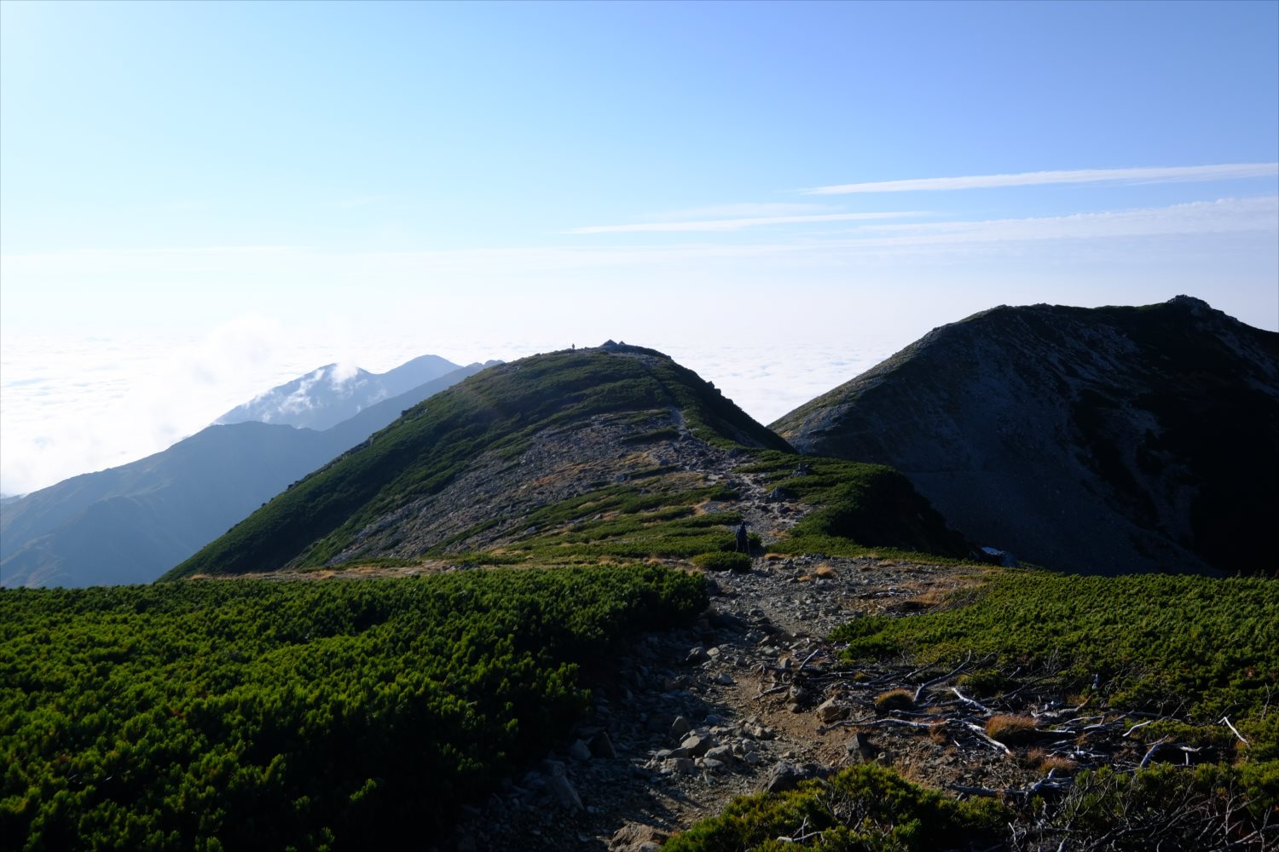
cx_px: 640
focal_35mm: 31
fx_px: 1101
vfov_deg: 42.3
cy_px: 426
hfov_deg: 60.3
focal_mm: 20.9
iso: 400
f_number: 8
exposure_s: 1/1000
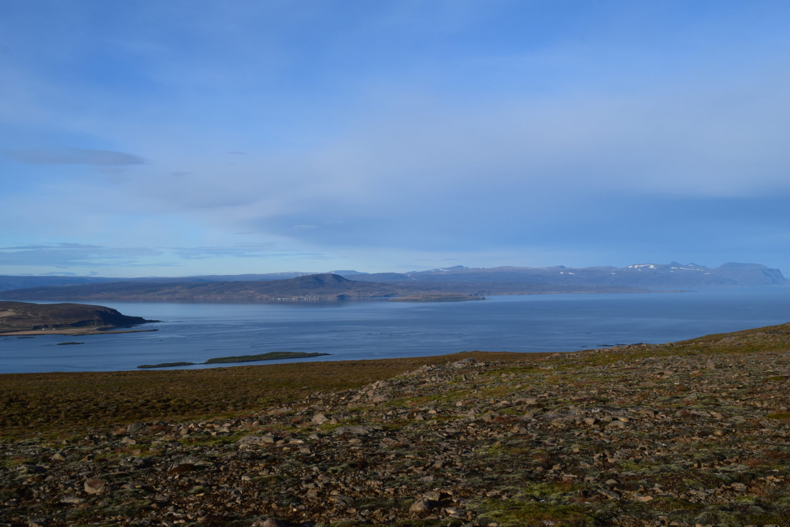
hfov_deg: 43.6
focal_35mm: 45
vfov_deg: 29.9
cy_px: 264
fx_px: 987
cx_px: 395
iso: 360
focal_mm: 30
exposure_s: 1/500
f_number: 11
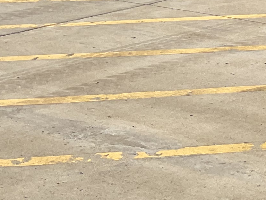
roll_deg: -2.8
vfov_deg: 10.2
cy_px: -109
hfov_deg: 12.9
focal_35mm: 141
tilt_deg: -7.6
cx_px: 454
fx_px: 1084
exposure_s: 1/2959
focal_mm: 3
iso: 16
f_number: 1.8
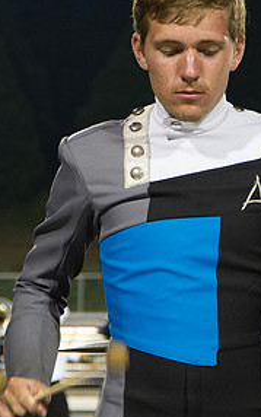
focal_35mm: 237
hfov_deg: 5.5
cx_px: 242
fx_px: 2695
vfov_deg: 8.8
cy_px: 178
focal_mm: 85
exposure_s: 1/160
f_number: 5.6
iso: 3200
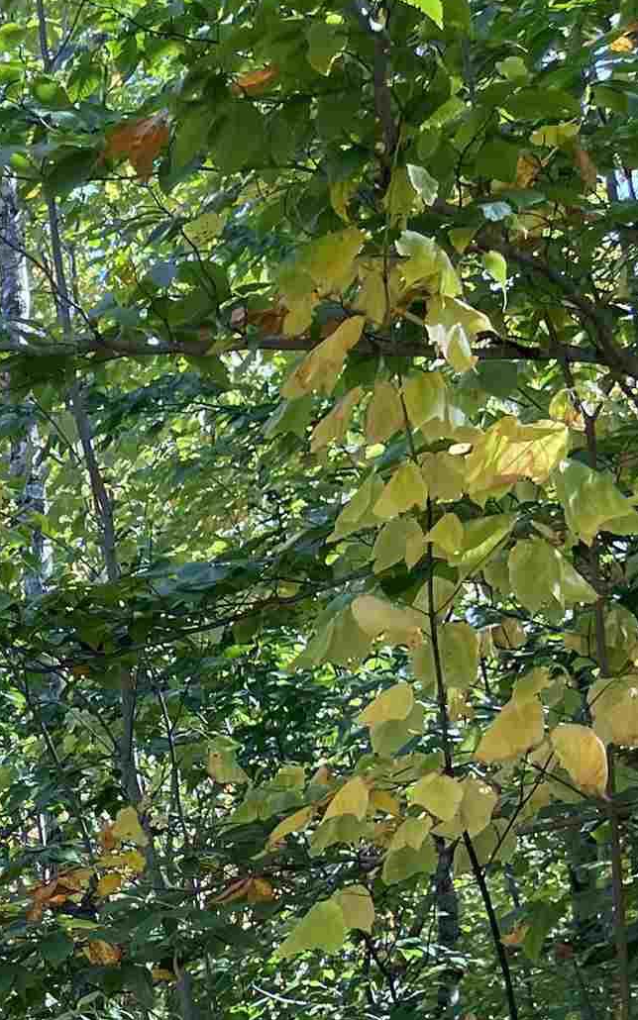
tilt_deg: +7.9
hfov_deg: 13.4
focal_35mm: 79
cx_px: -751
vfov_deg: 24.7
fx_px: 2197
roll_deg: -2.1
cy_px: 1070
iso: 32
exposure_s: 1/205
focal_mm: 5.1
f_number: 1.6
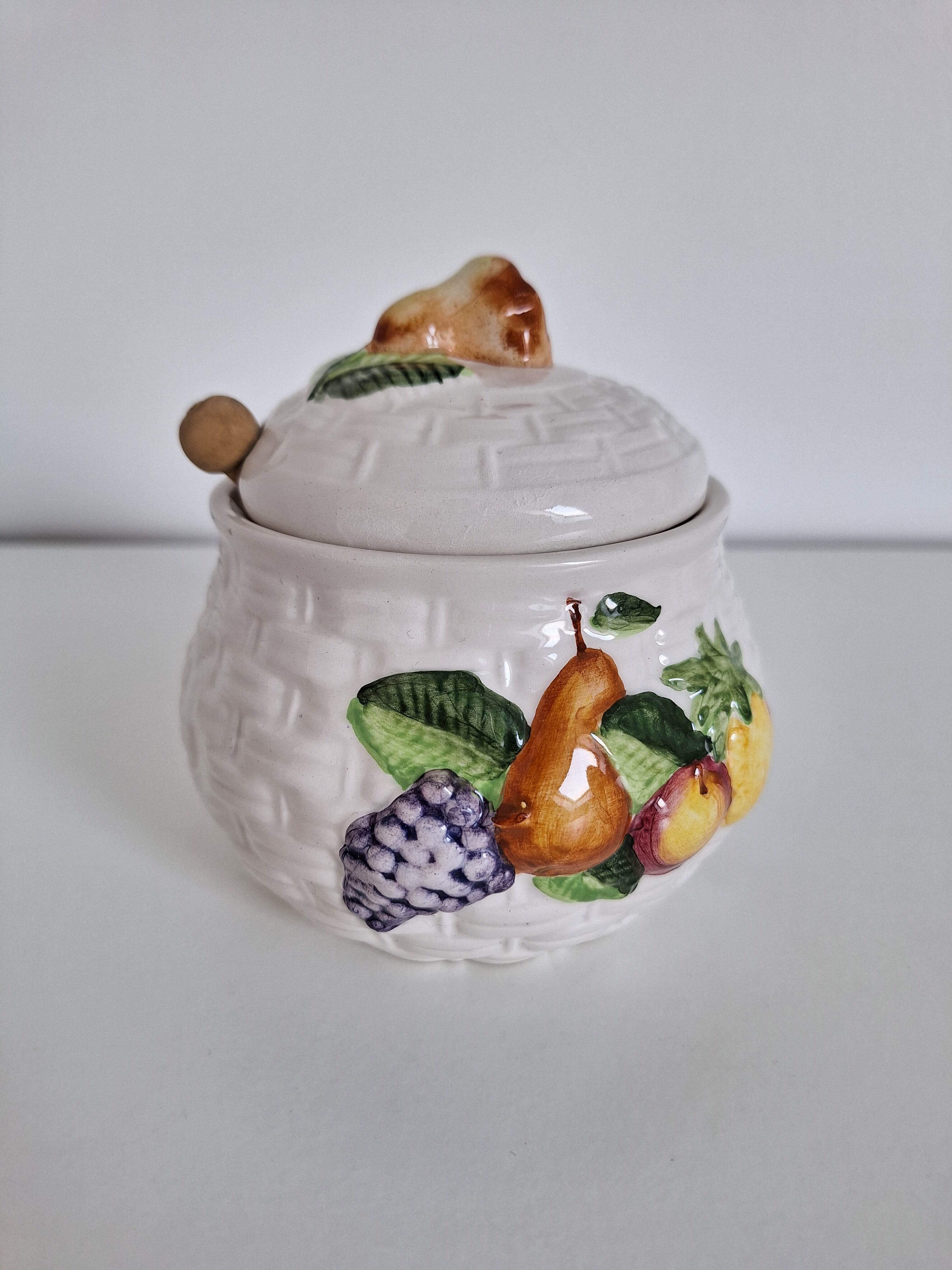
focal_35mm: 23
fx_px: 843
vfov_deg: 73.9
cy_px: 635
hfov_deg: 58.9
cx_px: 476
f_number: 1.8
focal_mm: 5.54
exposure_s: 1/50
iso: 40
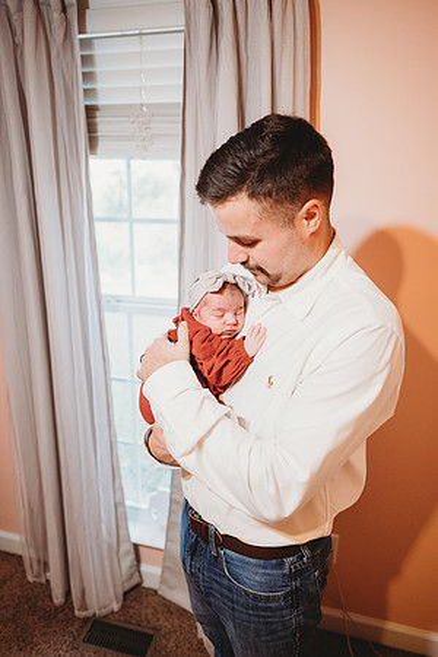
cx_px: 219
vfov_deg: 73.7
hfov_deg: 53.1
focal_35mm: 24
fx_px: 438
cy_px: 328
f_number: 1.8
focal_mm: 24
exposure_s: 1/160
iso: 1600
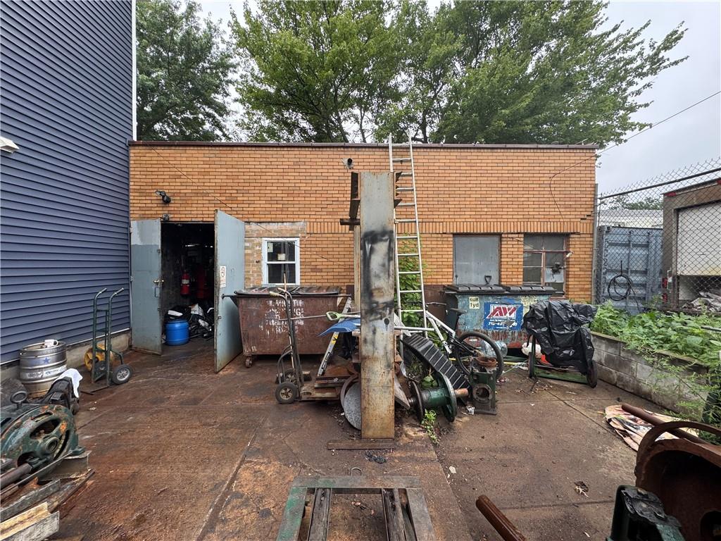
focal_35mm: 14
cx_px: 360
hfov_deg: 102.1
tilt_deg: -1.1
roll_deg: +0.3
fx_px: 292
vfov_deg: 85.7
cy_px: 270
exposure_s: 1/359
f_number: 2.2
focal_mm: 2.22
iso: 40
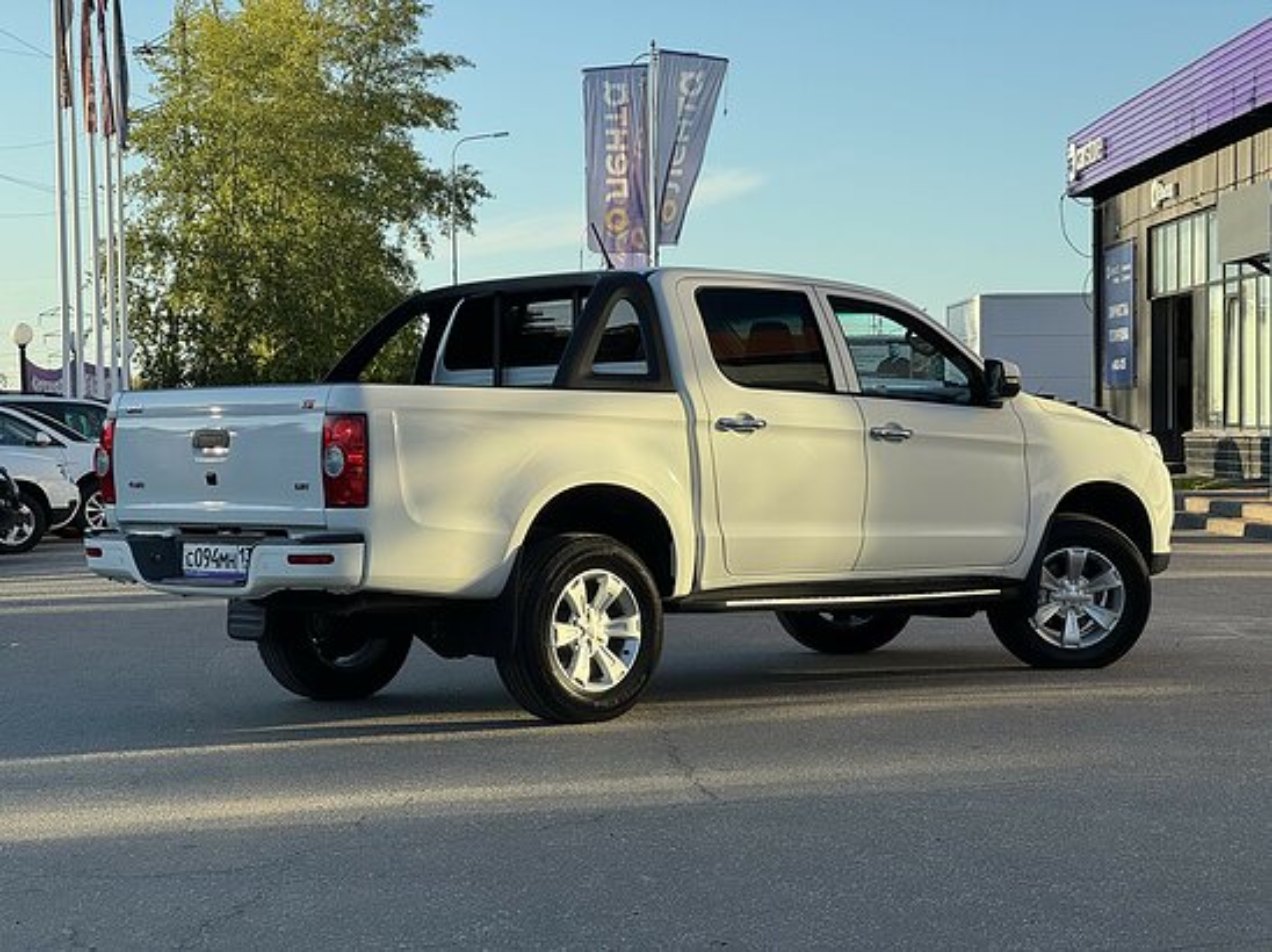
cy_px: 476
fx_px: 2827
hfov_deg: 25.4
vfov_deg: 19.1
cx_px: 636
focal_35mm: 77
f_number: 2.8
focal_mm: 9
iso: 25
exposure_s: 1/164
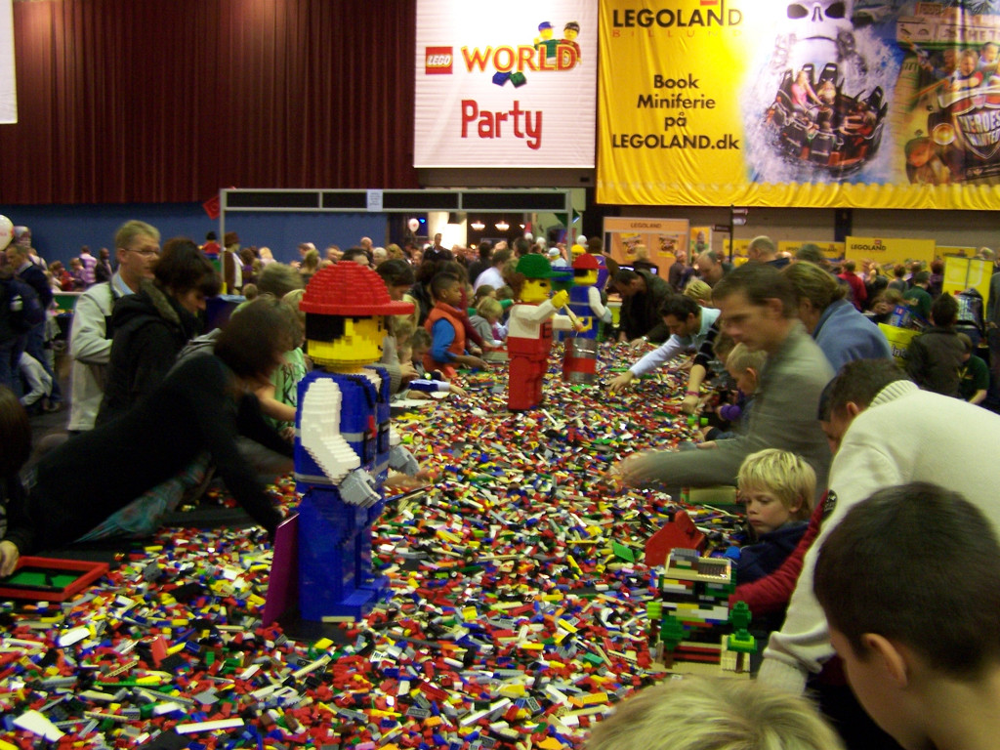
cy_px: 375
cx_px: 500
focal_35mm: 38
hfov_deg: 49.0
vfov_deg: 37.7
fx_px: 1098
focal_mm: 6.3
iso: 140
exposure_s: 1/8
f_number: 2.8
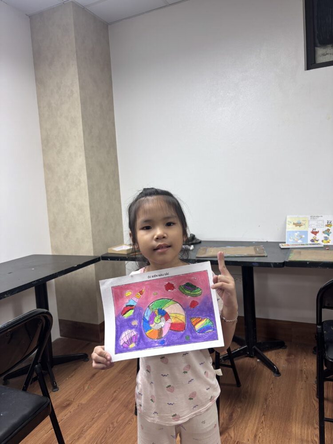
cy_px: 222
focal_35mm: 26
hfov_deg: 53.1
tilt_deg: -6.3
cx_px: 166
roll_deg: +3.0
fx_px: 333
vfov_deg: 67.3
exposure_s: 1/100
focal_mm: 5.96
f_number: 1.6
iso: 64
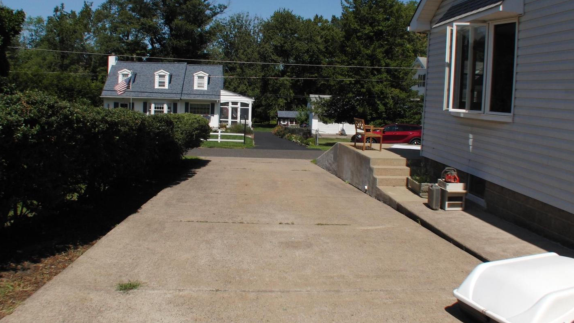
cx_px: 282
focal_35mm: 40
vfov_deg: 29.7
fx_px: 609
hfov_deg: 50.5
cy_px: 154
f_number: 4.2
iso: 100
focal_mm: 7.3
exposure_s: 1/1600
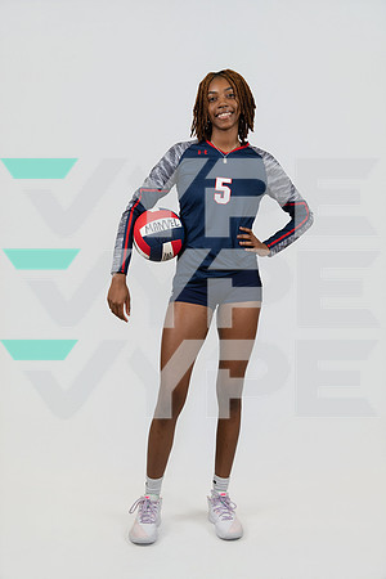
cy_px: 290
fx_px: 661
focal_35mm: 41
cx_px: 193
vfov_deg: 47.3
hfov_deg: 32.6
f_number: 4
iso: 400
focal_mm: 41.1
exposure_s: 1/125
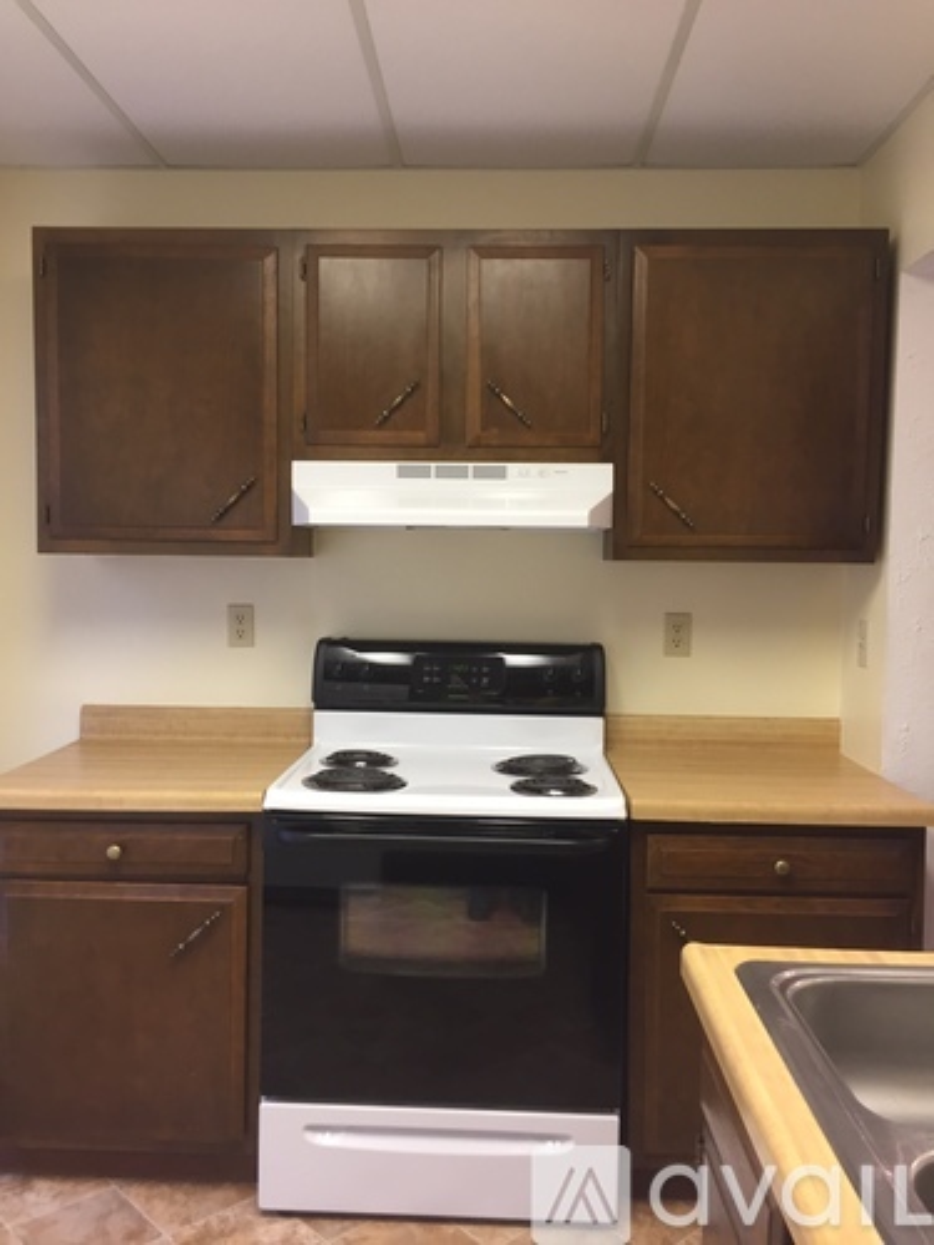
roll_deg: +0.2
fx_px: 1043
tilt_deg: -4.5
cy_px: 622
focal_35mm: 29
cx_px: 467
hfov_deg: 48.2
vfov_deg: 61.7
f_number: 2.2
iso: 64
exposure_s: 1/30
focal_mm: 4.15
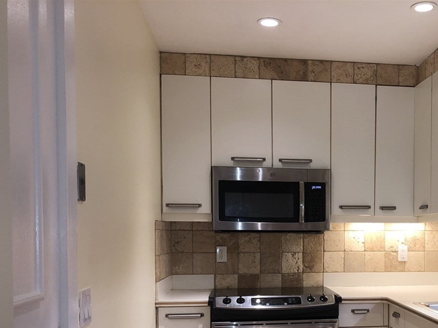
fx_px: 557
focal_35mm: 44
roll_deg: +0.5
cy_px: 257
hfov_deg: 41.4
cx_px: 339
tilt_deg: -1.8
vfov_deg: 32.1
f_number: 1.8
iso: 25
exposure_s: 1/23
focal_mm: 3.99
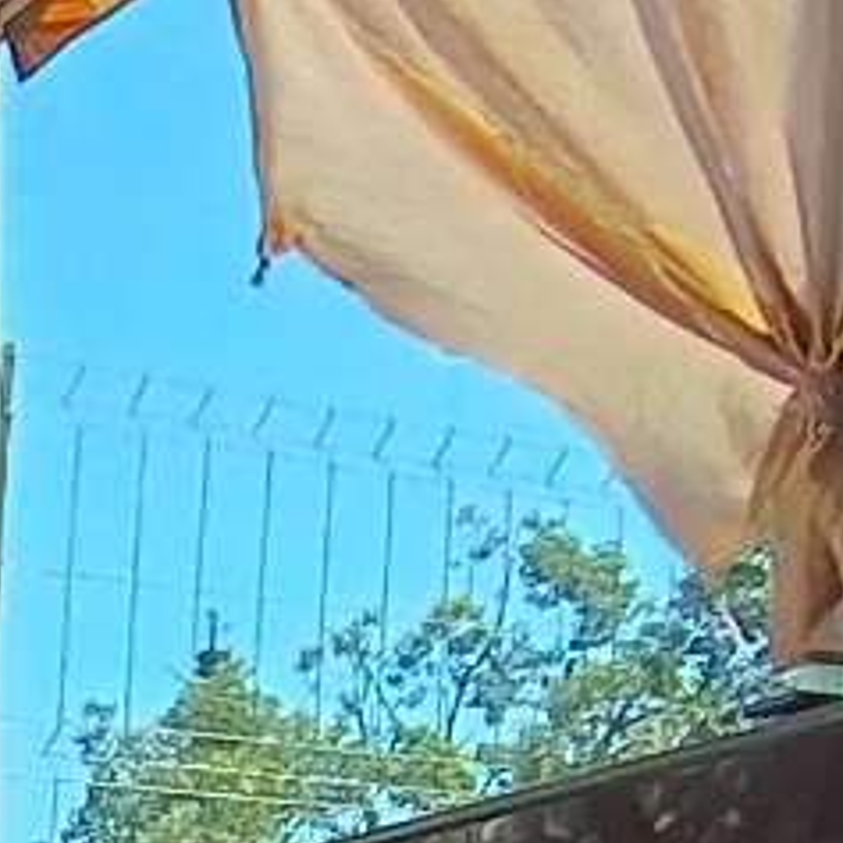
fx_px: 2617
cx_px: -1032
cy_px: 1428
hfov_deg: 14.1
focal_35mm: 95
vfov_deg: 16.0
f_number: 2.2
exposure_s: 1/272
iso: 100
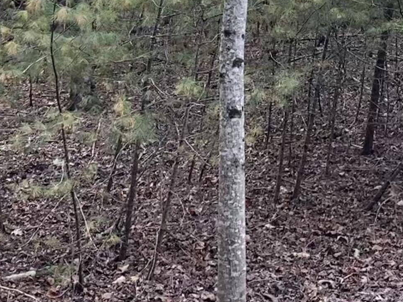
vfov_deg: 17.3
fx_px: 931
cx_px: 273
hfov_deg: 24.3
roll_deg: -0.6
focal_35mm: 80
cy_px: -88
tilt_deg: +6.4
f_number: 1.8
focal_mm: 4.25
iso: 64
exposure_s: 1/122
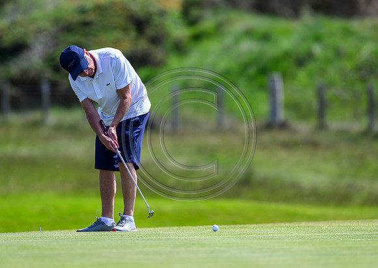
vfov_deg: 2.9
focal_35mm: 489
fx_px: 5245
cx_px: 182
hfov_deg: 4.1
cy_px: 128
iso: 500
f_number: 4
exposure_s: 1/2500
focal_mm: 400
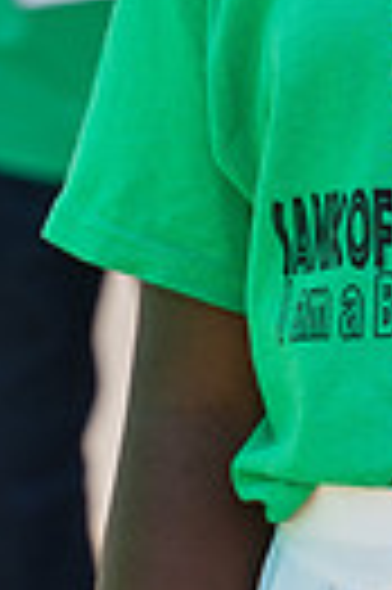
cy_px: -68
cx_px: 477
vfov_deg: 5.3
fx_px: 6321
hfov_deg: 3.5
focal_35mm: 386
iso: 100
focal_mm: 75
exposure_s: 1/500
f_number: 4
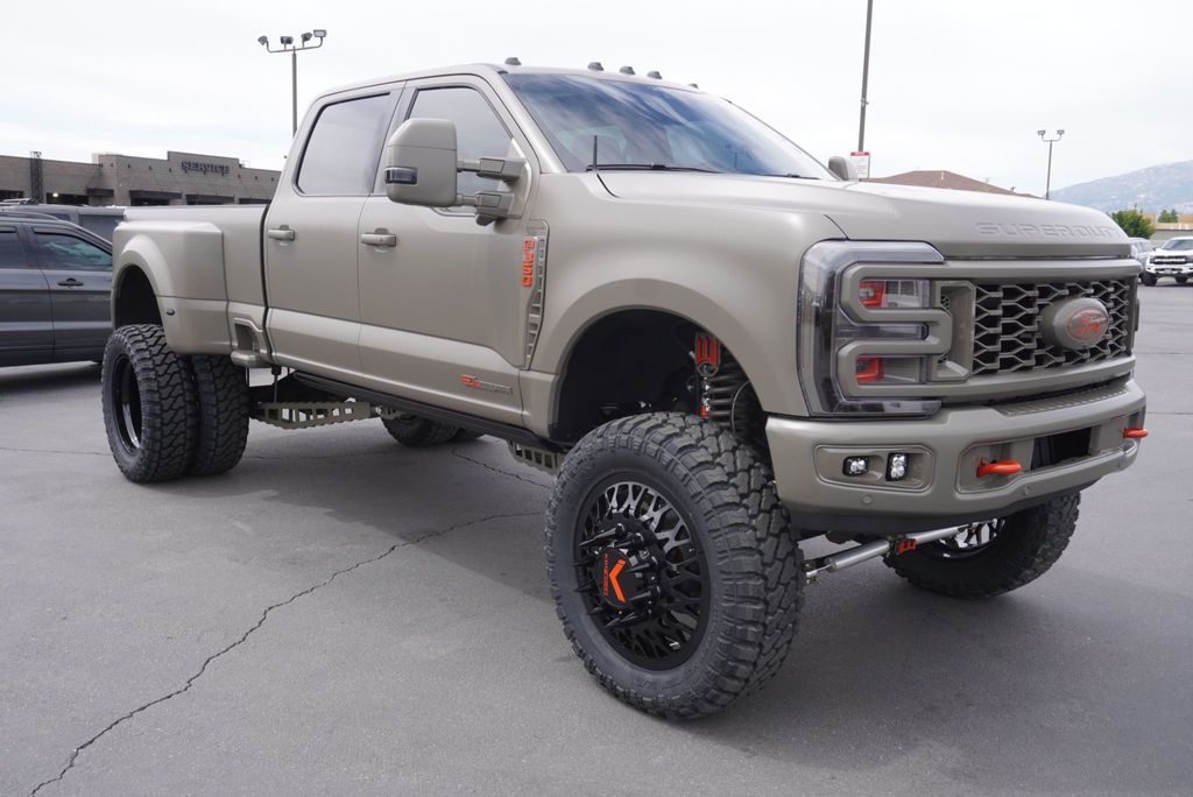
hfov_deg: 59.5
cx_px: 596
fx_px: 1044
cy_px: 398
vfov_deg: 41.8
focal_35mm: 32
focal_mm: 21
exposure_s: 1/125
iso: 100
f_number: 8
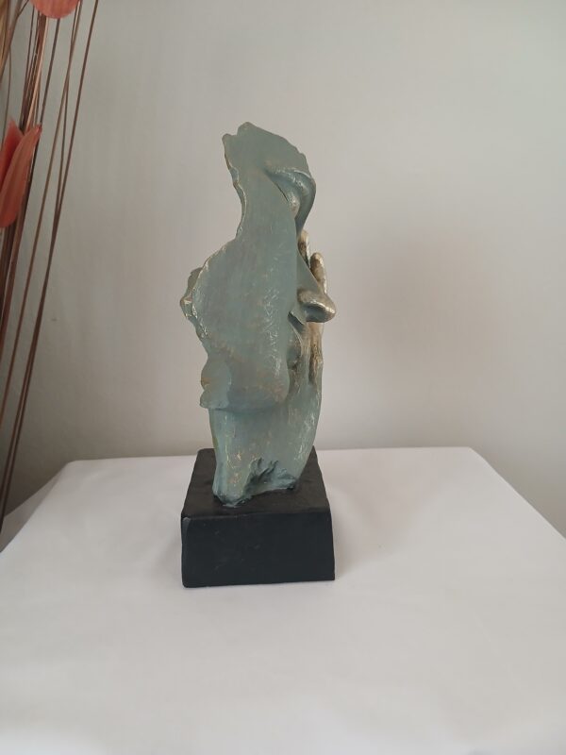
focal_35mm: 27
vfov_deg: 65.3
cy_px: 378
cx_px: 283
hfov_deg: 51.4
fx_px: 589
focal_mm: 3.98
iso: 250
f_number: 1.8
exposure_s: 1/33.3
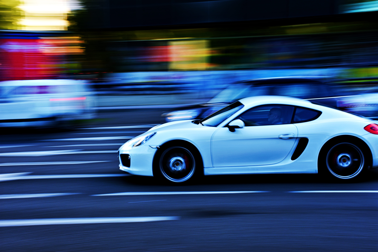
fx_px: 551
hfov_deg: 37.9
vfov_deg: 25.8
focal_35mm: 52
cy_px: 126
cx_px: 189
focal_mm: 35
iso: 100
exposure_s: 1/20
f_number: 11
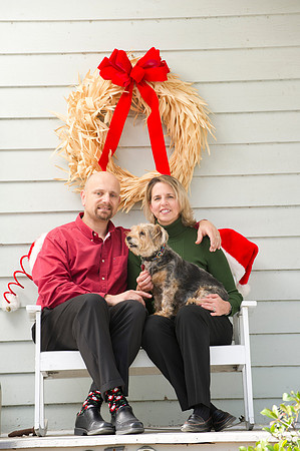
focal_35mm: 180
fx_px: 2255
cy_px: 226
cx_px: 150
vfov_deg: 11.4
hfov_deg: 7.6
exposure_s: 1/100
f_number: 5.6
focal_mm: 180
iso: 200
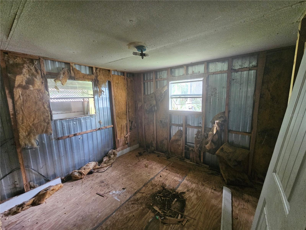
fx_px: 115
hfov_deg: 106.2
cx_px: 153
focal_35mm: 13
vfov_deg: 89.9
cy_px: 115
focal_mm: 2.2
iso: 640
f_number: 2.2
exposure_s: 1/24
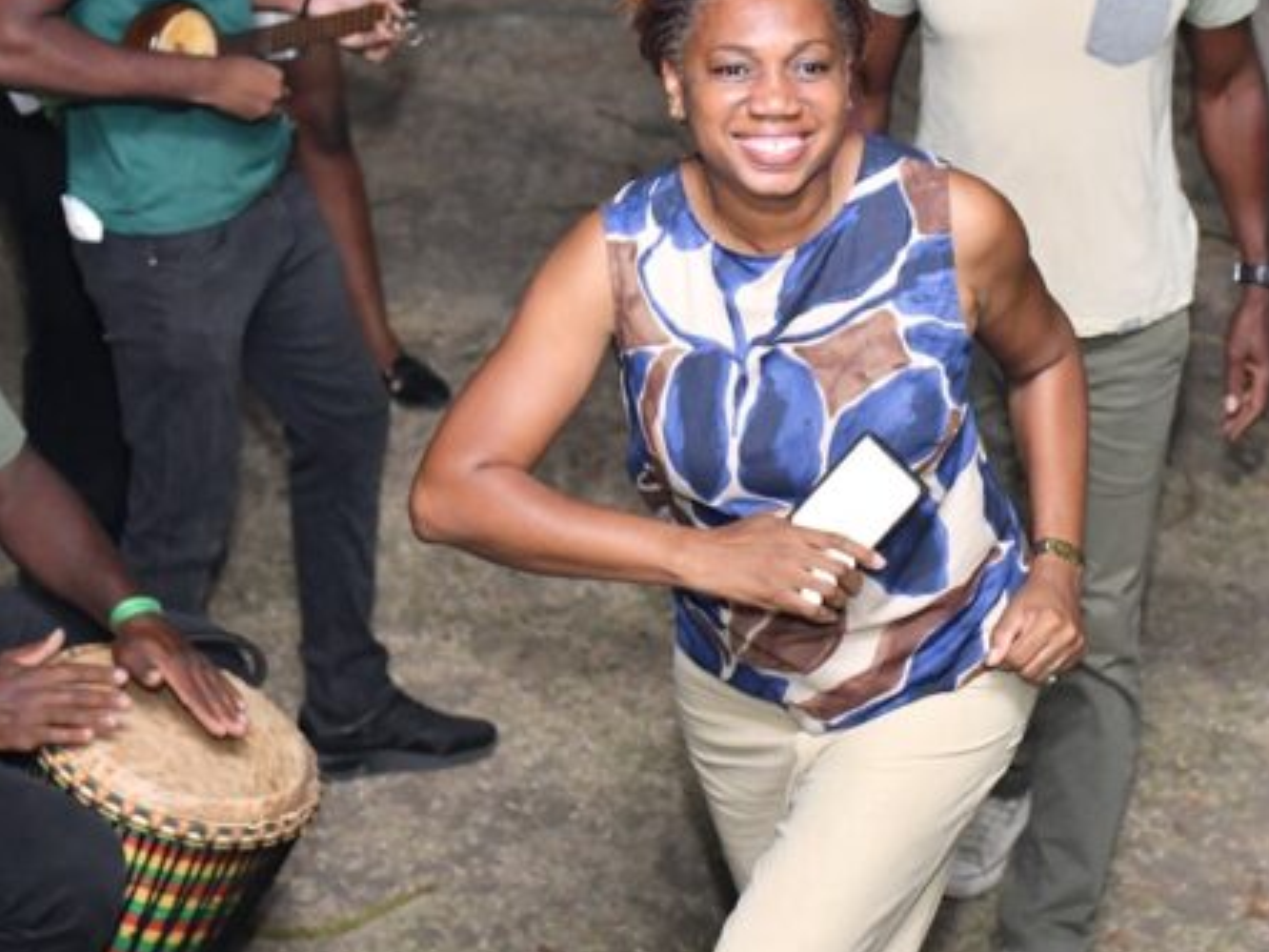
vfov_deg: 13.3
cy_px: 304
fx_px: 4069
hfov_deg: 17.7
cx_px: 775
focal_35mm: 111
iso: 2500
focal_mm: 50
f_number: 4
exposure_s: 1/125
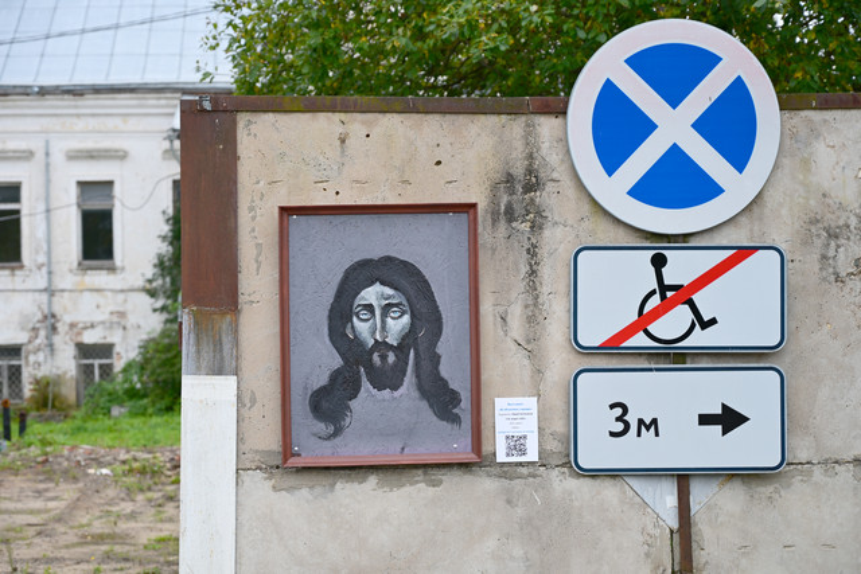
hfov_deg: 28.8
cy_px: 287
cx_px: 430
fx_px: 1674
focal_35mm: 70
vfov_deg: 19.5
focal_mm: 70
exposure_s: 1/250
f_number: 4
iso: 100
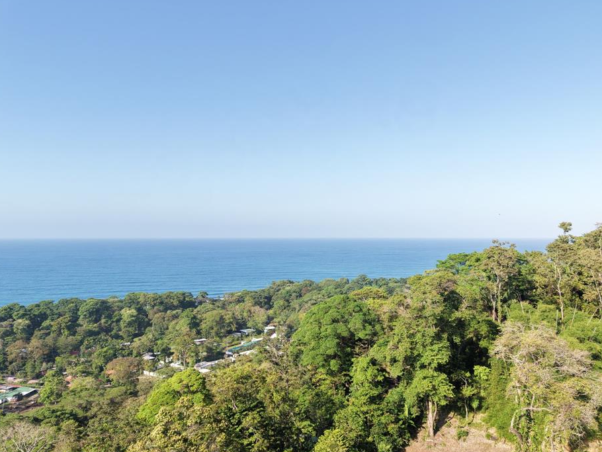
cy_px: 236
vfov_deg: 51.4
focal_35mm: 27
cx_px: 331
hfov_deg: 65.2
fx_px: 470
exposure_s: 1/2000
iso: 200
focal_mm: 8.67
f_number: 1.8
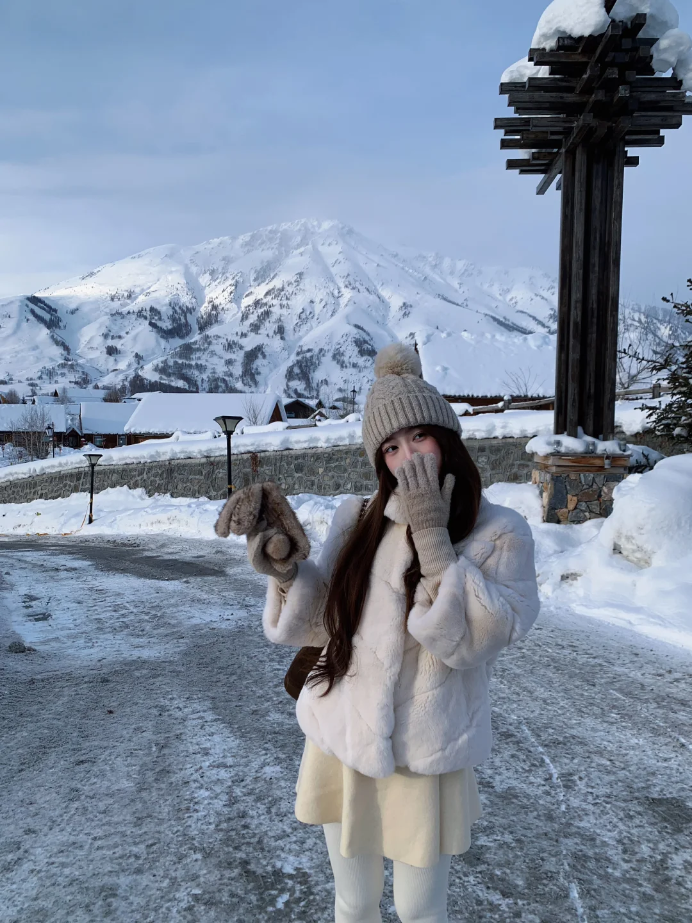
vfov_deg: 67.3
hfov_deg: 53.1
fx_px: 693
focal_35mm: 26
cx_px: 346
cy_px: 462
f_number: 1.8
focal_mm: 4.25
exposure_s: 1/2309
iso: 25
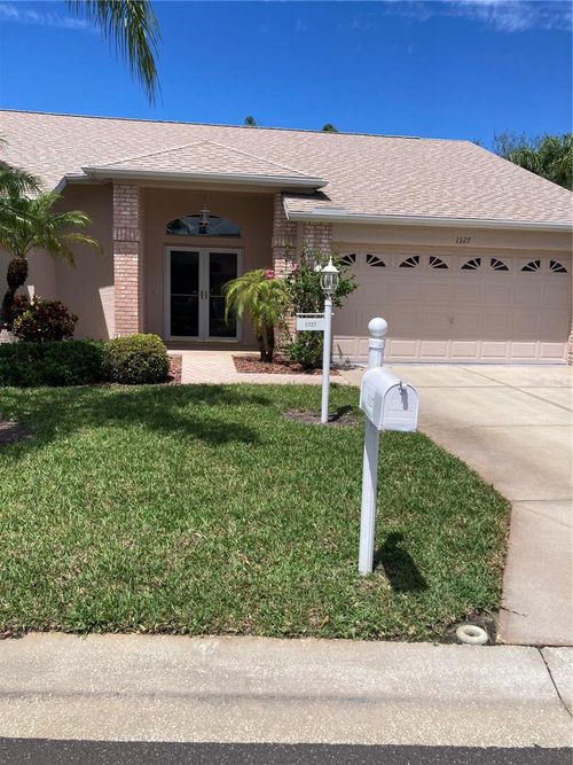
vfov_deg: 63.5
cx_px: 286
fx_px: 618
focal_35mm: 28
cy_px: 382
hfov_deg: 49.7
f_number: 1.8
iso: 20
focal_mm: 3.99
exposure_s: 1/2825
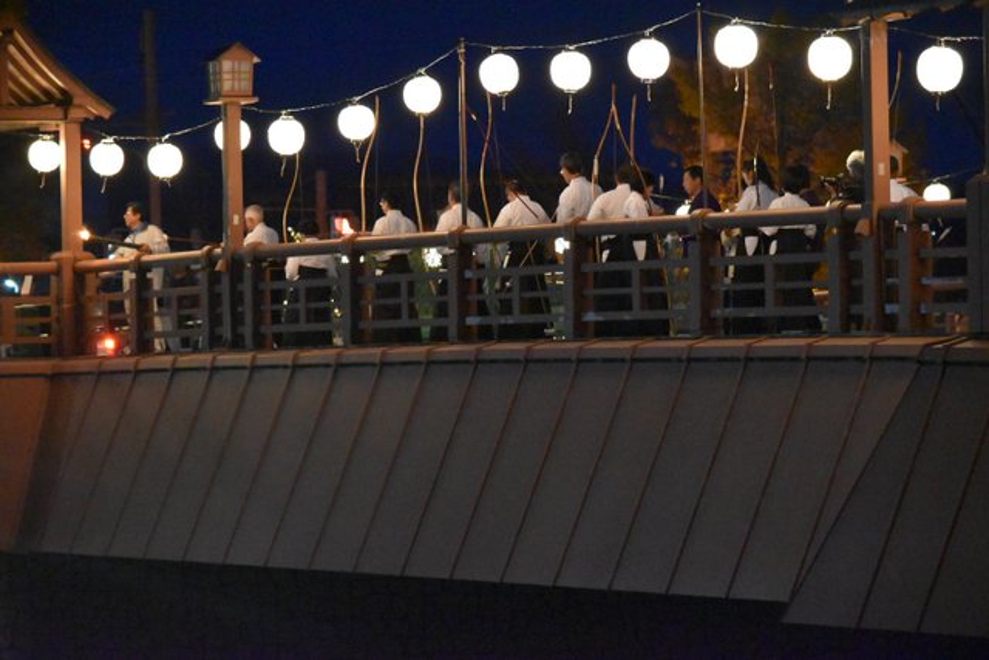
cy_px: 330
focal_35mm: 188
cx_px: 494
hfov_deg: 11.0
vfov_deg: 7.3
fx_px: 5152
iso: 12800
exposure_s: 1/40
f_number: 4.8
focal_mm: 125
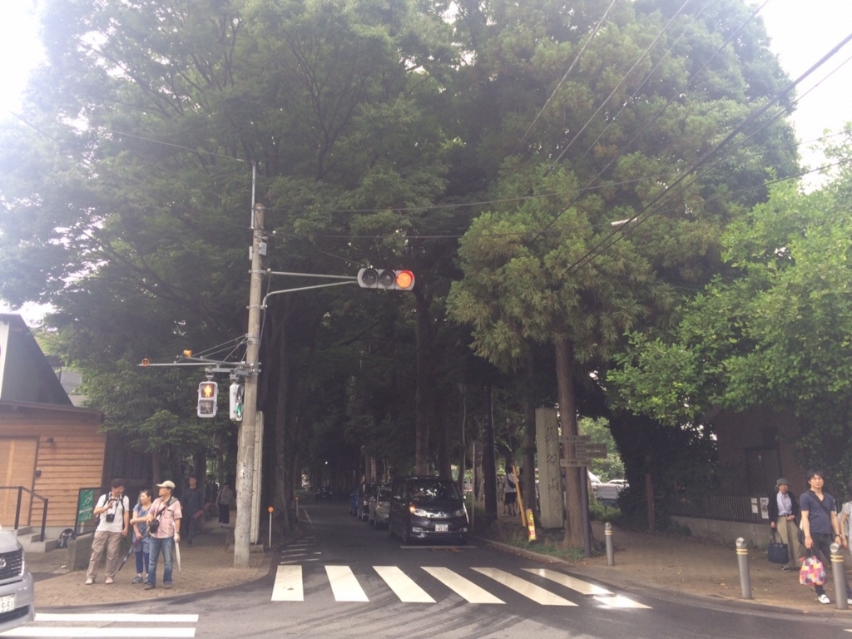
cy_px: 320
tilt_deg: +12.3
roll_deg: +1.5
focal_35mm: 29
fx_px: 714
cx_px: 426
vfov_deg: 48.2
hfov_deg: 61.7
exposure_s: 1/169
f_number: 2.2
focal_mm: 4.15
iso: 32
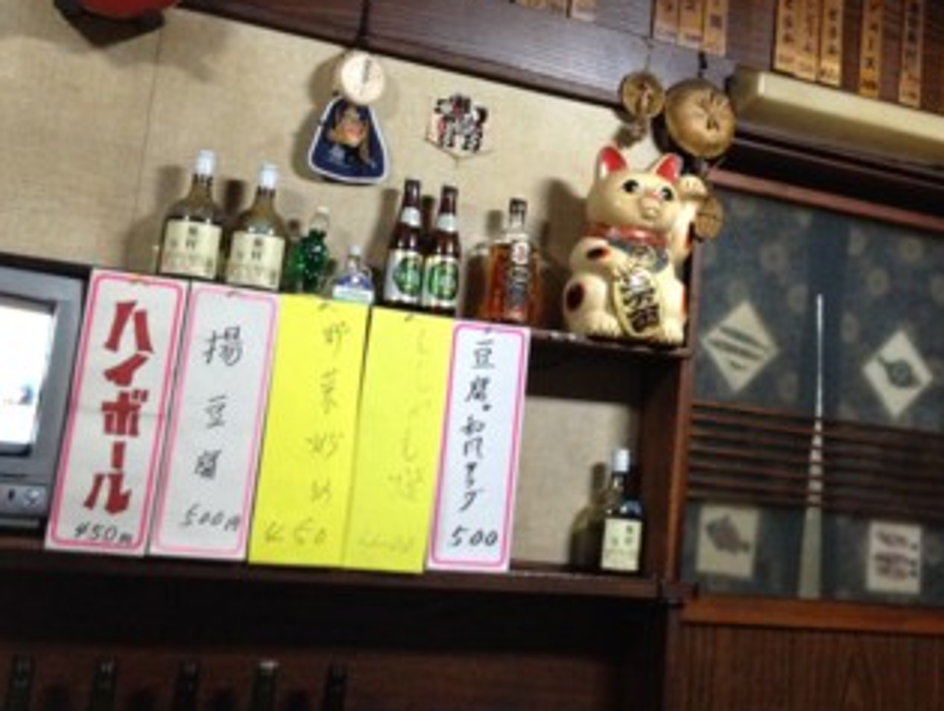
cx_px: 623
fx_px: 1365
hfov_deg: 37.8
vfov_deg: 29.1
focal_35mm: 50
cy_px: 273
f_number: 2.4
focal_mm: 4.28
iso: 400
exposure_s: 1/20
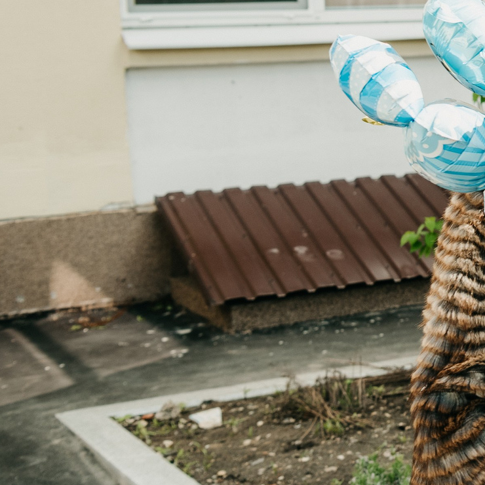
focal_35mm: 101
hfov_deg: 15.0
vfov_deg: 17.1
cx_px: 867
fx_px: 1601
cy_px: 132
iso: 100
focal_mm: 31
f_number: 5
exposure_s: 1/320
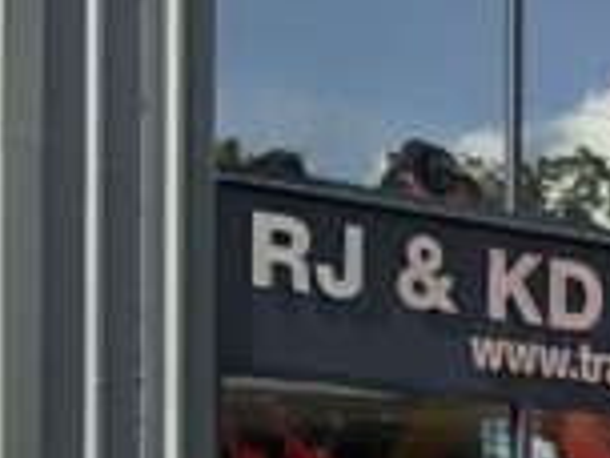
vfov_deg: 7.3
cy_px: 956
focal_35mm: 195
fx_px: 3436
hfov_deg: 8.7
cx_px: 1730
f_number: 1.8
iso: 16
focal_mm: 3
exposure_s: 1/1250
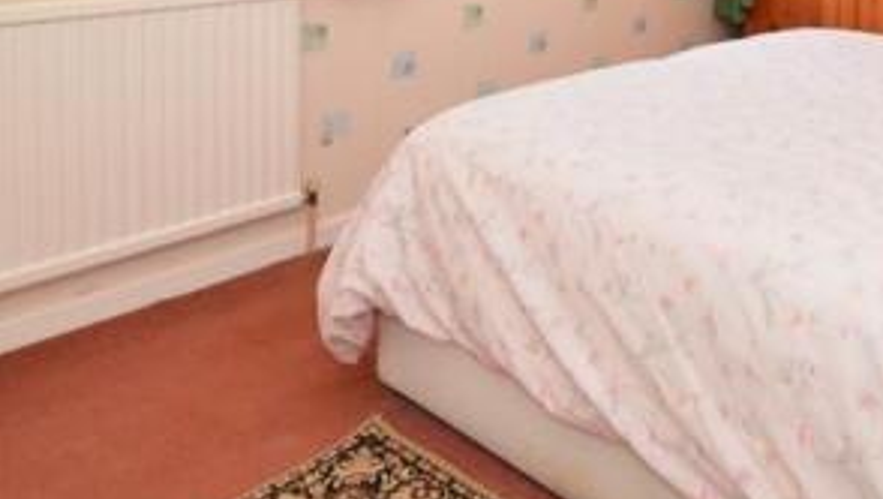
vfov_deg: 28.9
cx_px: 694
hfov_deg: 53.2
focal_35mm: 35
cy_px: -110
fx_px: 820
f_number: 5.6
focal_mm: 10
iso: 320
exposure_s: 1/60
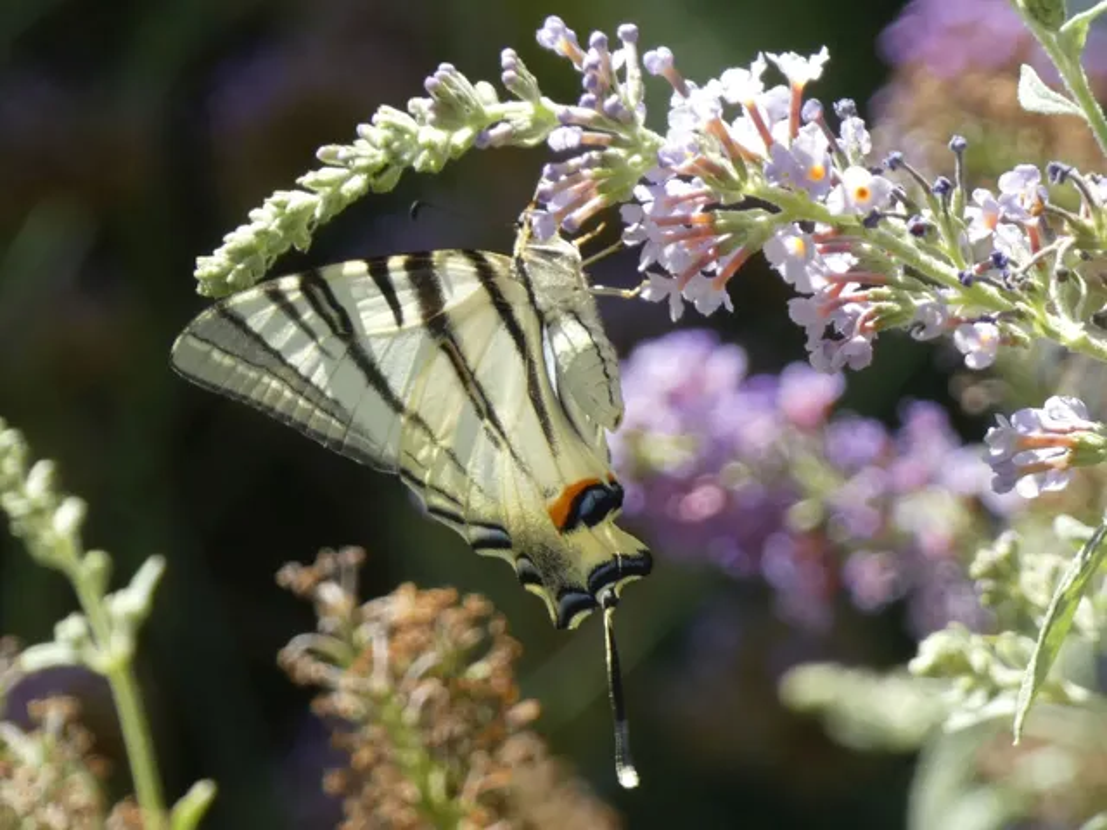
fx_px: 15990
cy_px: 415
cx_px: 554
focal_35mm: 500
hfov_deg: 4.0
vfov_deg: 3.0
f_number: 5.6
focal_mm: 89.5
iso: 160
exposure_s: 1/100
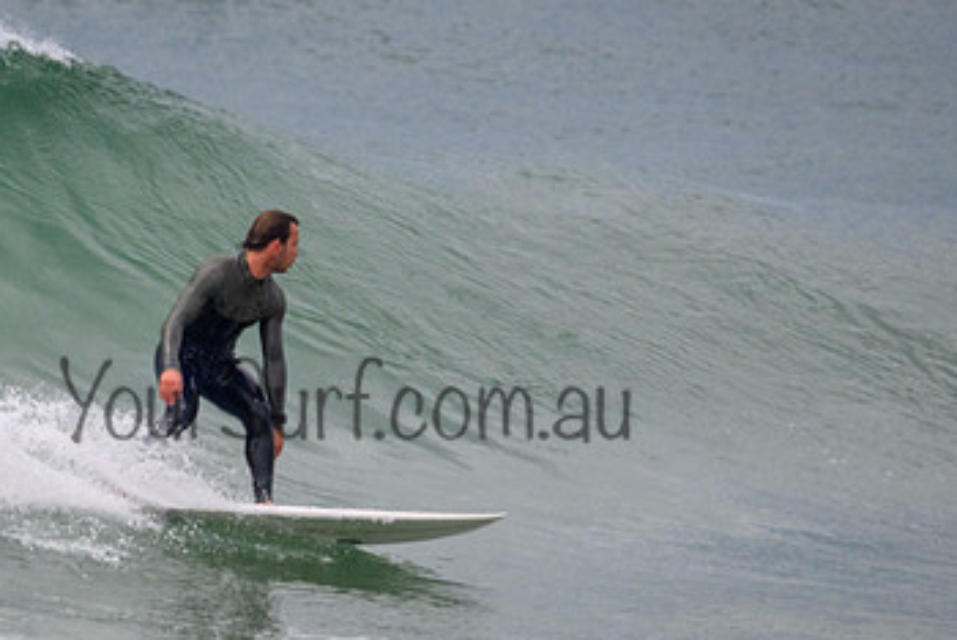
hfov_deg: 1.1
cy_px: 392
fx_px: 48394
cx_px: 165
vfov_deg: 0.8
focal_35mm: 1819
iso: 1100
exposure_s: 1/2000
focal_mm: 800
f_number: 11
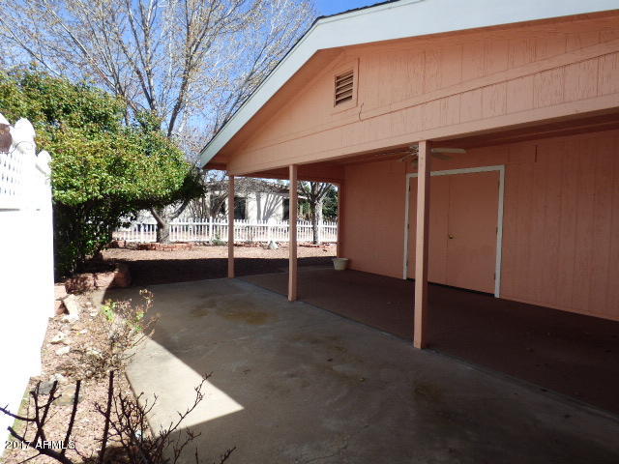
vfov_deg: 66.0
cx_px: 310
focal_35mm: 20
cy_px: 232
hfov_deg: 81.7
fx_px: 358
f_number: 2.8
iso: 100
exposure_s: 1/800
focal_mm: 3.58
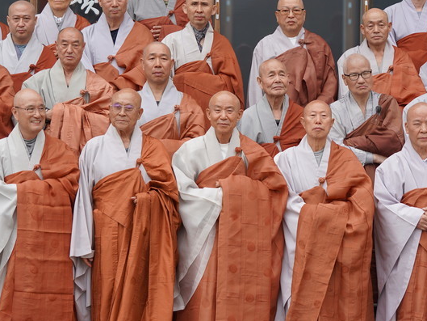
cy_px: 68
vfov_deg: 13.8
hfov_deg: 18.3
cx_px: 267
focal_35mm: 107
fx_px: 1320
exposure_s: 1/500
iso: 100
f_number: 4
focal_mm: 46
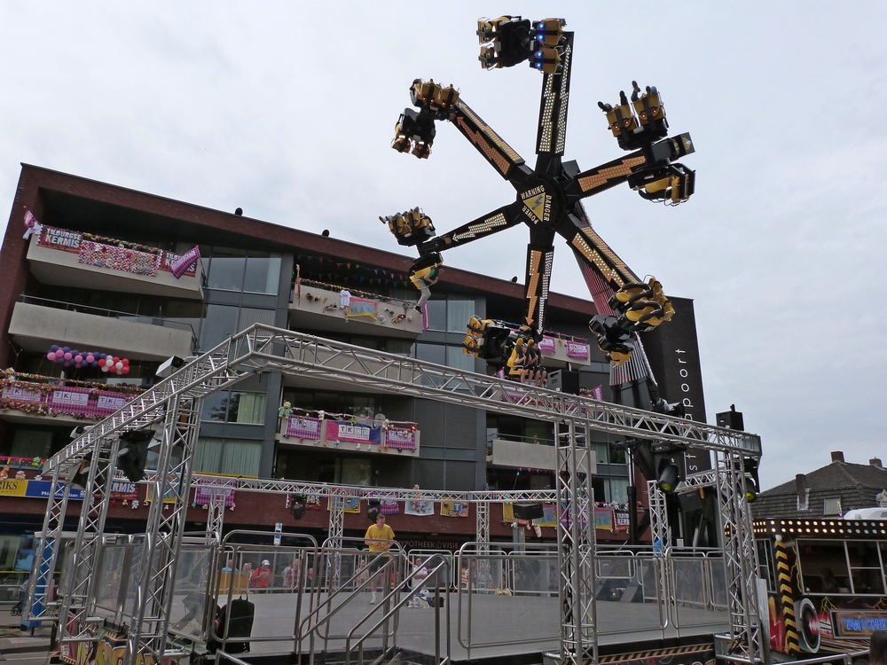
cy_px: 332
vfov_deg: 54.9
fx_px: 641
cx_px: 444
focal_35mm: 25
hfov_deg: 69.4
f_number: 5.6
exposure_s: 1/500
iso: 160
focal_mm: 4.5
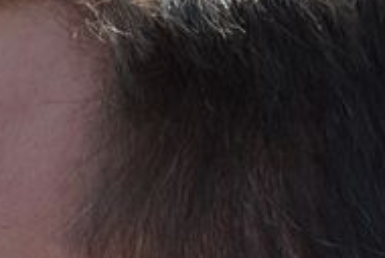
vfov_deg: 1.9
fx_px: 7567
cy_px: 222
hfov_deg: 2.9
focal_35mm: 707
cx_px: -290
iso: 100
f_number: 7.1
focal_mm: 70
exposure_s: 1/200
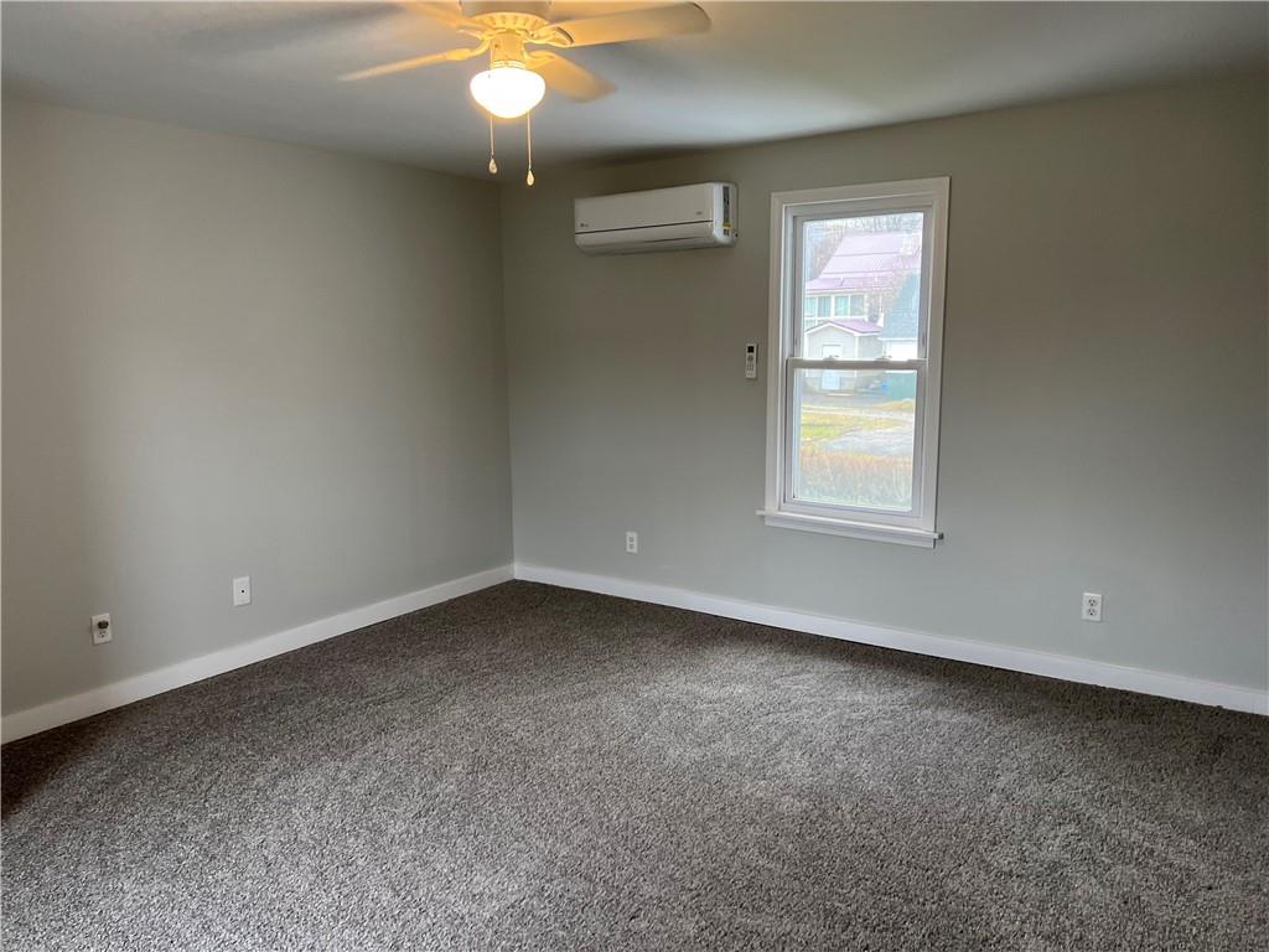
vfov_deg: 53.1
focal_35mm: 26
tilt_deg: -7.6
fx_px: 953
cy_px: 476
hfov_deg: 67.3
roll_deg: -0.4
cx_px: 634
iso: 100
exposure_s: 1/60
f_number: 1.5
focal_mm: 5.7
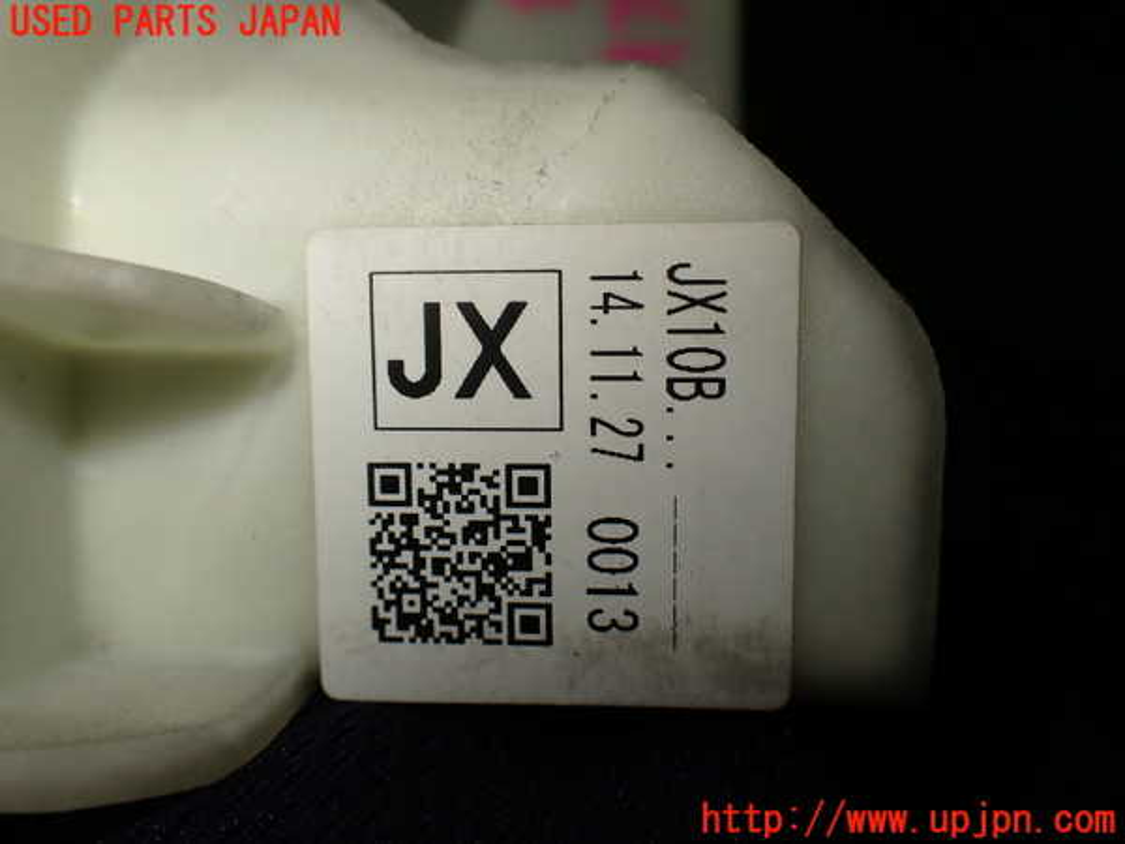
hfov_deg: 60.0
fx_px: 975
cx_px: 562
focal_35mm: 30
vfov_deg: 46.8
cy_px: 422
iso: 100
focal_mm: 5.4
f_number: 3.2
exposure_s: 1/160
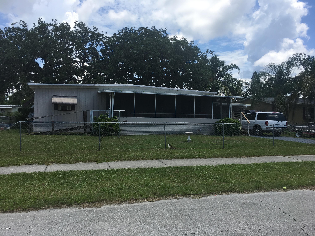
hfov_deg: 61.7
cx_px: 158
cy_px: 118
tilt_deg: +1.0
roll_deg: -1.5
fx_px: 264
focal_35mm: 29
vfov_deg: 48.2
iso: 25
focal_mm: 4.15
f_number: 2.2
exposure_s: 1/1282
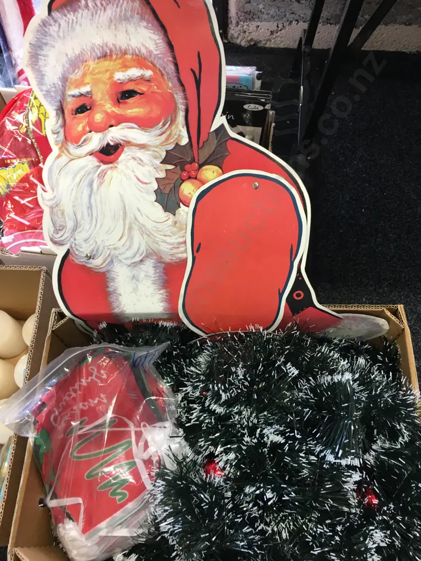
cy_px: 280
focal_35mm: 29
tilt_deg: -62.8
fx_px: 470
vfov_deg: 61.7
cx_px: 210
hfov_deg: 48.2
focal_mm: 4.15
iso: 32
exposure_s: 1/17
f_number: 2.2
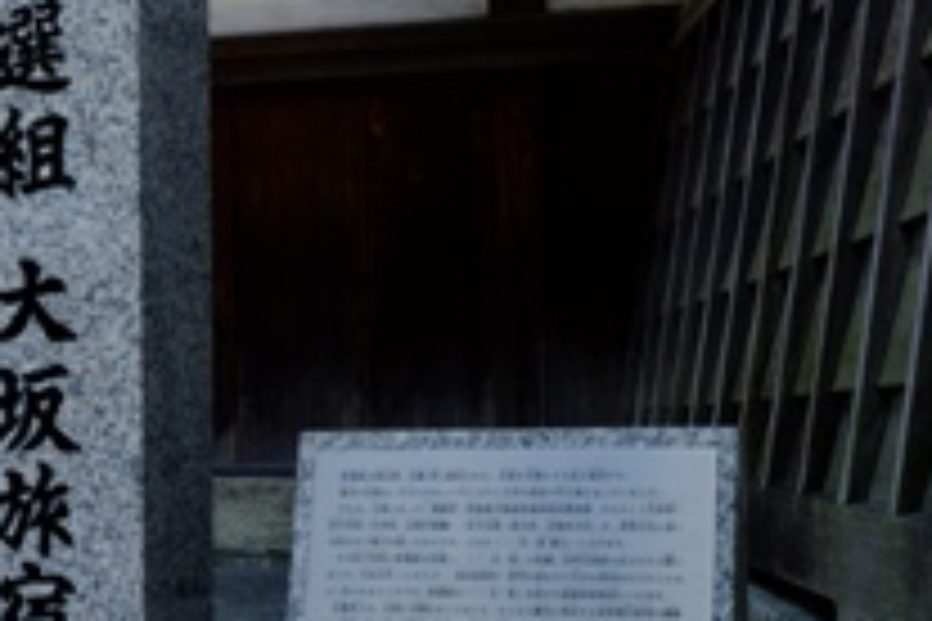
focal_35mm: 91
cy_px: 448
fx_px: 2356
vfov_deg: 15.0
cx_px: 27
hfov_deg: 21.7
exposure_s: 1/170
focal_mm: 27.7
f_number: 4
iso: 200
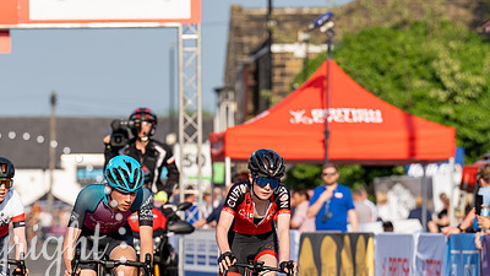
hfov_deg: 7.1
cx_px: 202
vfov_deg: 4.0
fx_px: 3976
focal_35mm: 306
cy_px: 185
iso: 160
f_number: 4.5
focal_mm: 191
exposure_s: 1/1000
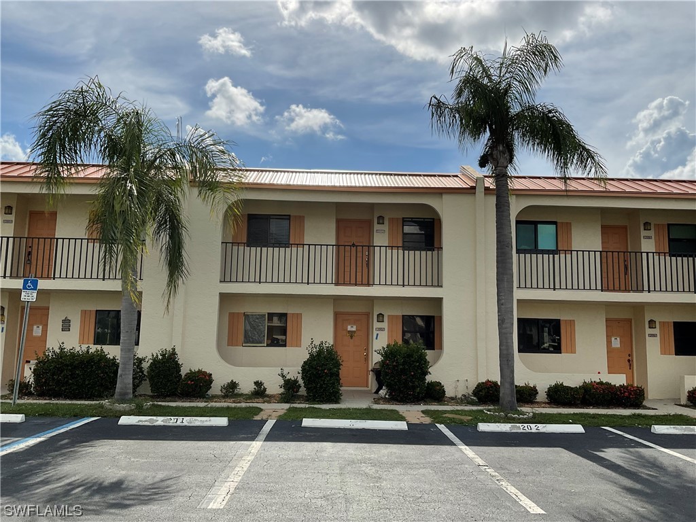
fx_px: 583
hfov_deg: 61.7
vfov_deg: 48.2
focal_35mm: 29
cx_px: 348
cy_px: 261
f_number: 1.8
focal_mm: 3
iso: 20
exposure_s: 1/4065
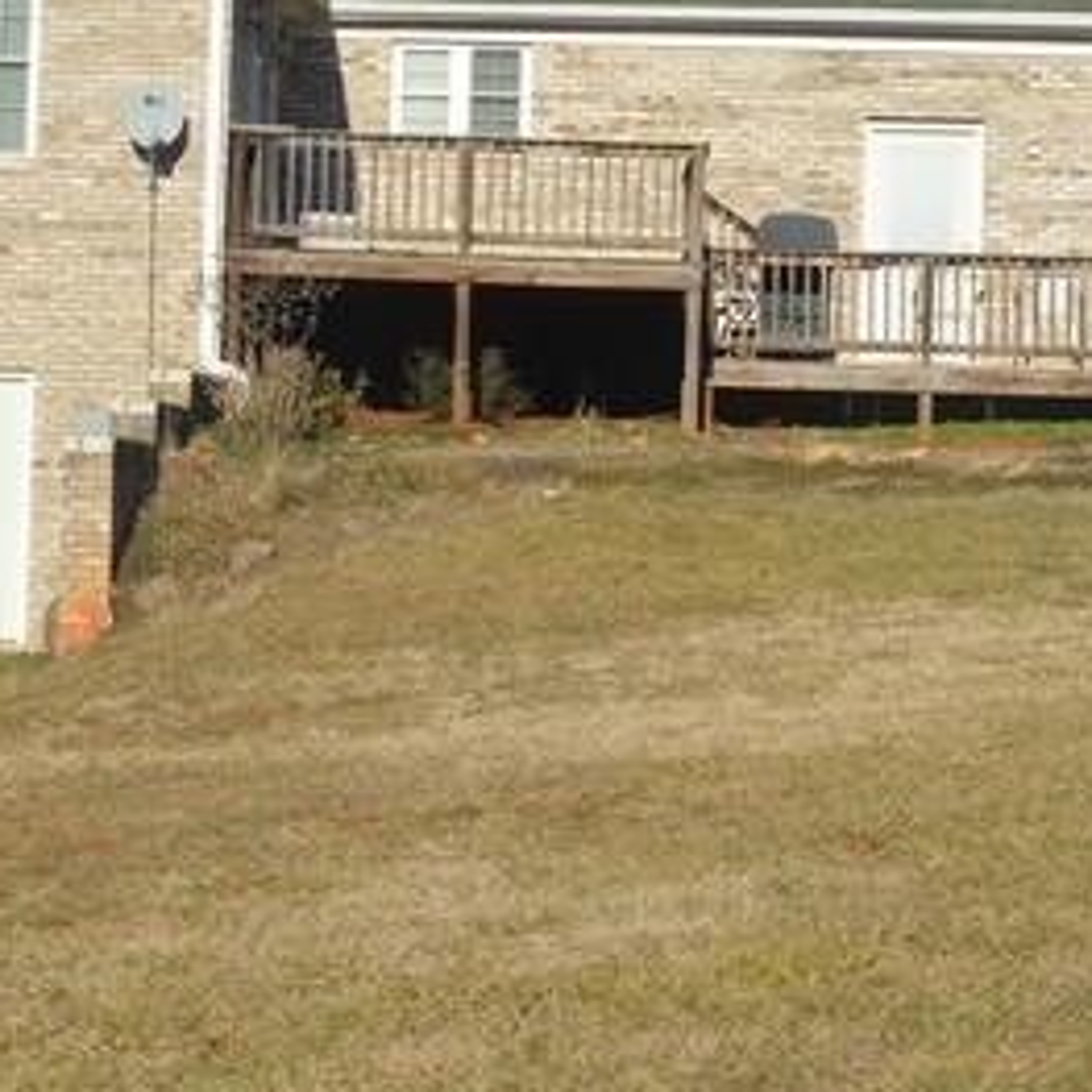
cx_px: 116
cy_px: 276
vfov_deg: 15.9
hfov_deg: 15.8
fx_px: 3890
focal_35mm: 109
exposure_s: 1/320
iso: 100
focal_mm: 22
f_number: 9
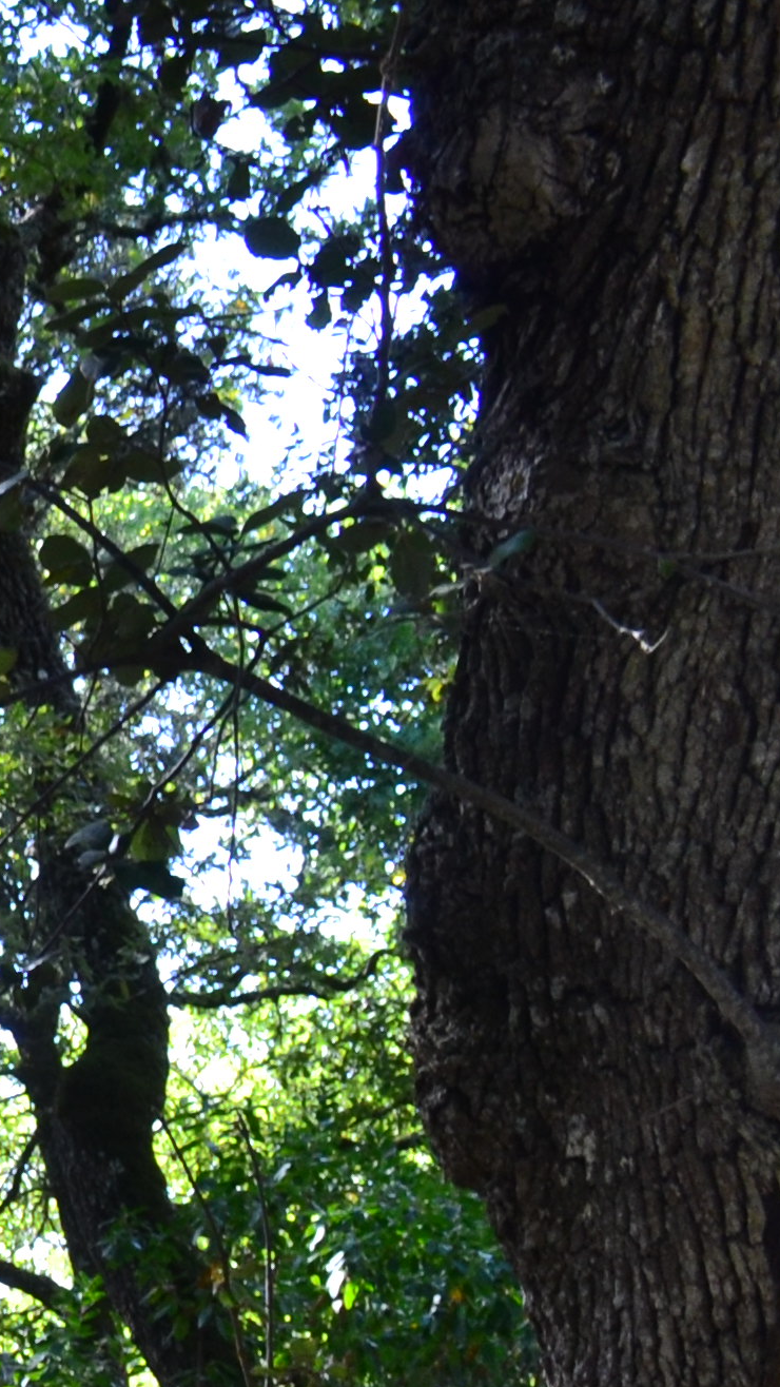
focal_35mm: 99
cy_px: 1483
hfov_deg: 10.0
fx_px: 3641
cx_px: -1348
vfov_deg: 20.7
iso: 400
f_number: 8
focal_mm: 18
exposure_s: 1/80
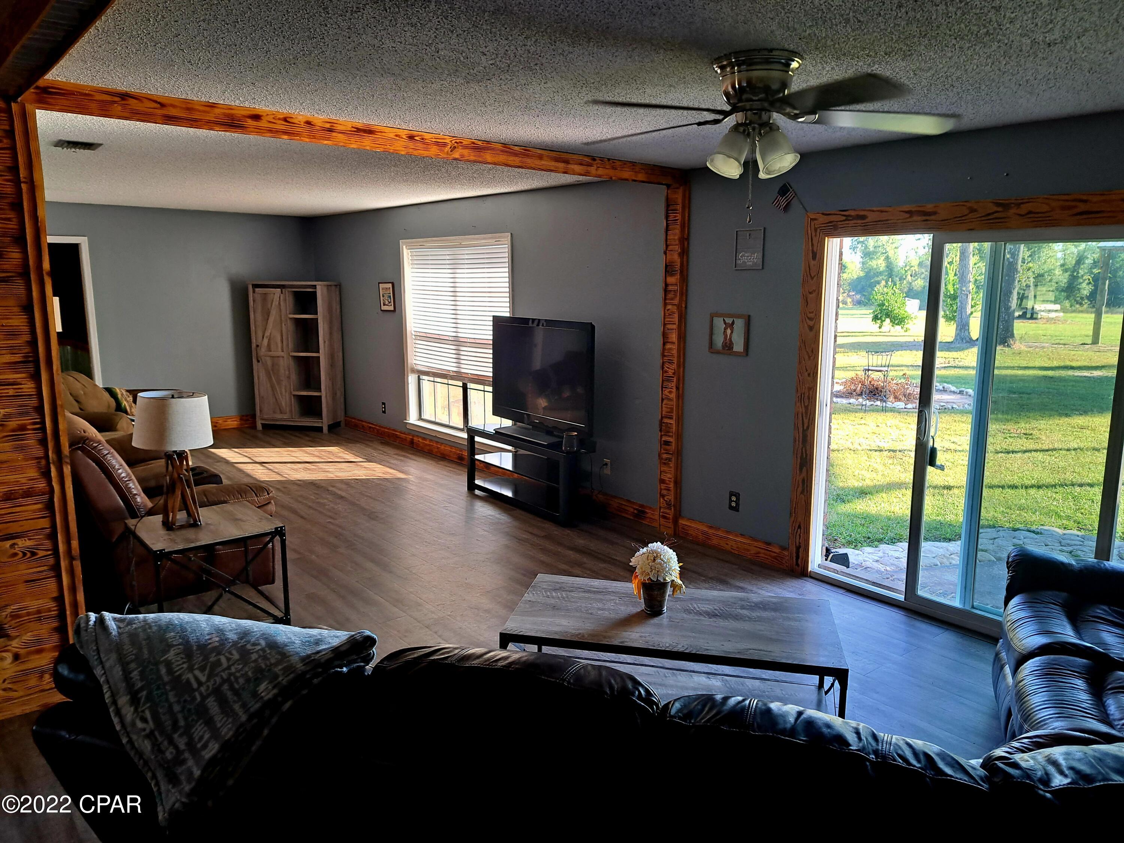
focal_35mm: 24
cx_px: 562
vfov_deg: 56.8
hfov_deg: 71.6
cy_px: 422
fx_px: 779
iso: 80
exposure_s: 1/60.2
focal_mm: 5.23
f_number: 1.8
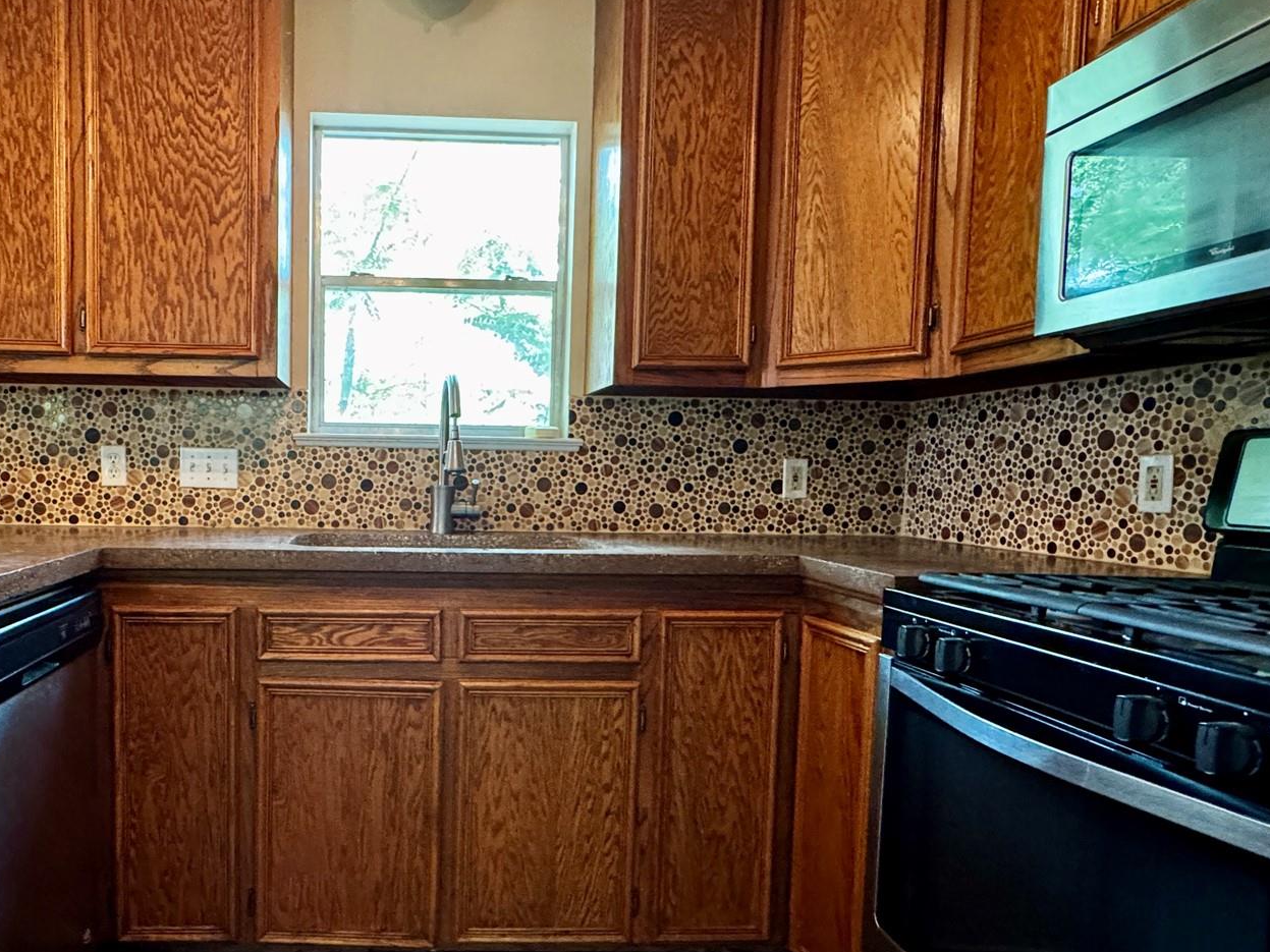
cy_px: 527
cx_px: 411
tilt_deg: -4.4
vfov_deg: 58.7
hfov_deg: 71.5
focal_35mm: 23
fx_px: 844
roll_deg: -0.6
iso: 1000
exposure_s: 1/60
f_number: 2.2
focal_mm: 2.22
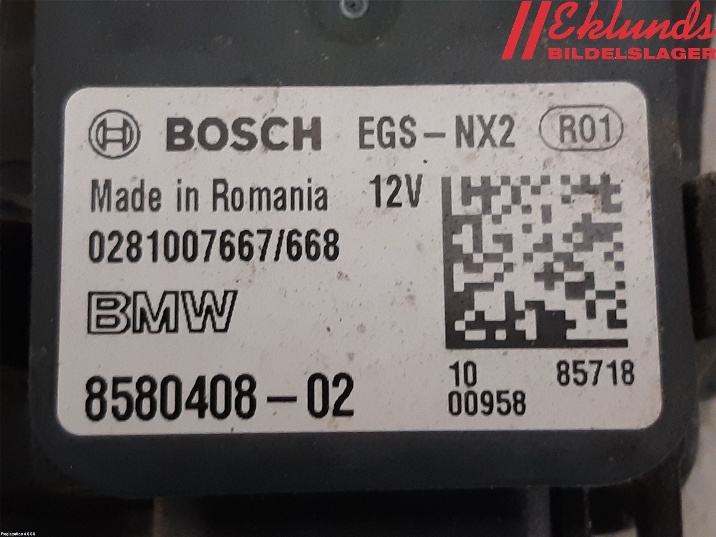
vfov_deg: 53.1
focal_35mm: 26
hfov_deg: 67.3
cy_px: 268
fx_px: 538
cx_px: 358
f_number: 1.7
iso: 200
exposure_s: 1/33
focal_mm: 3.93
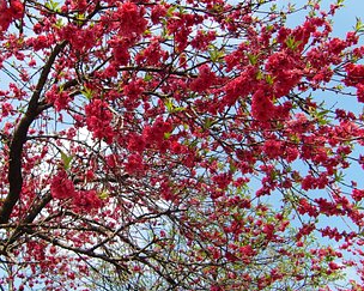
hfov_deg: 40.2
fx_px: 495
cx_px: 144
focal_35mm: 46
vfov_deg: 32.7
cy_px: 148
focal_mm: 4.9
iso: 64
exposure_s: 1/125
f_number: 7
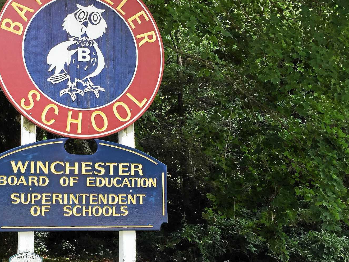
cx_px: 88
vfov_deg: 32.1
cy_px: 151
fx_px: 454
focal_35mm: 45
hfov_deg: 40.9
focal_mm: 4.15
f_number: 2.2
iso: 32
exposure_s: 1/233
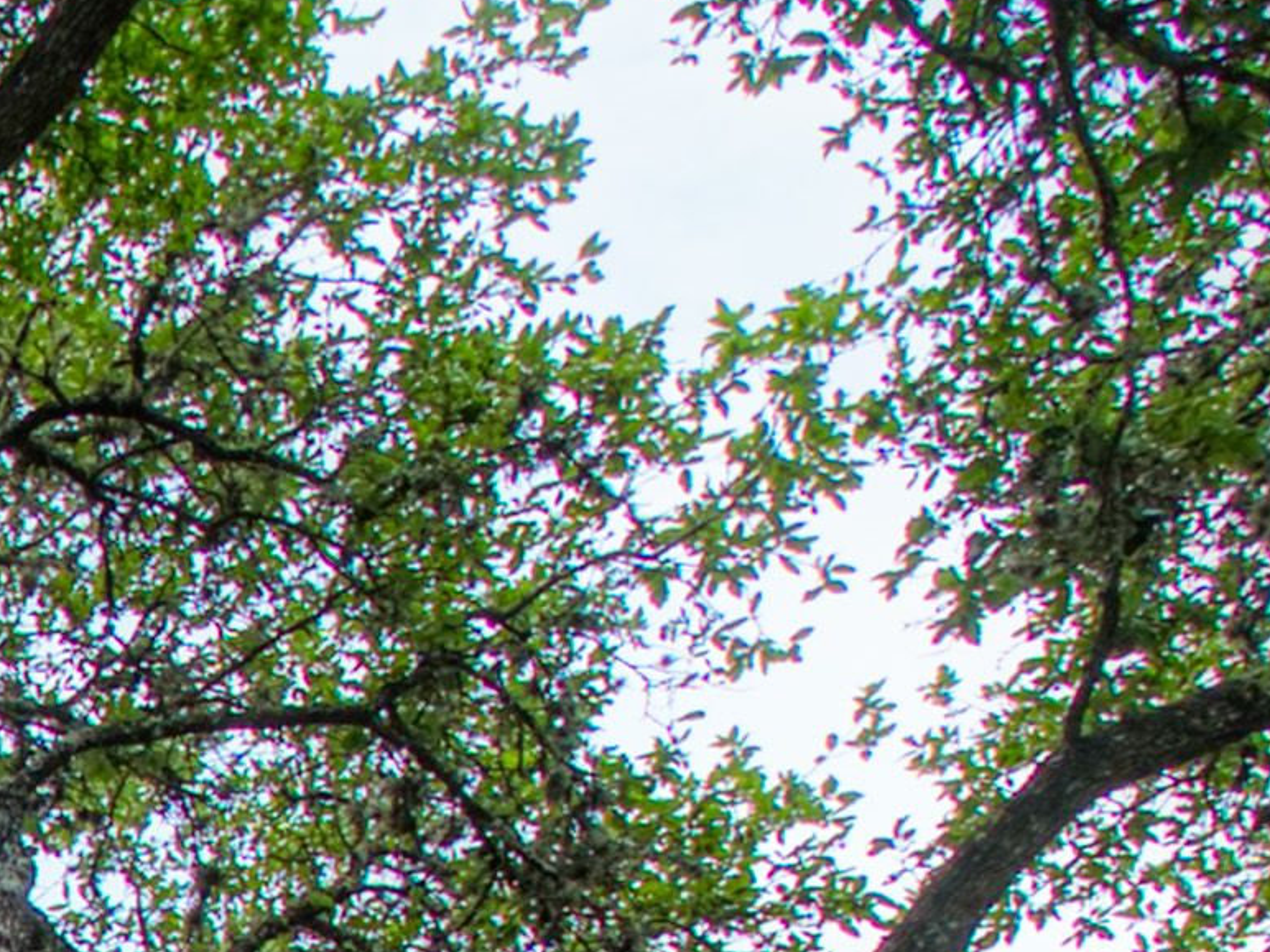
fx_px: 4403
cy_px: 2689
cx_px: -2289
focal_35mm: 120
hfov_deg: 11.5
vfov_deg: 9.9
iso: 125
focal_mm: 16
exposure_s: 1/13
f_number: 7.1
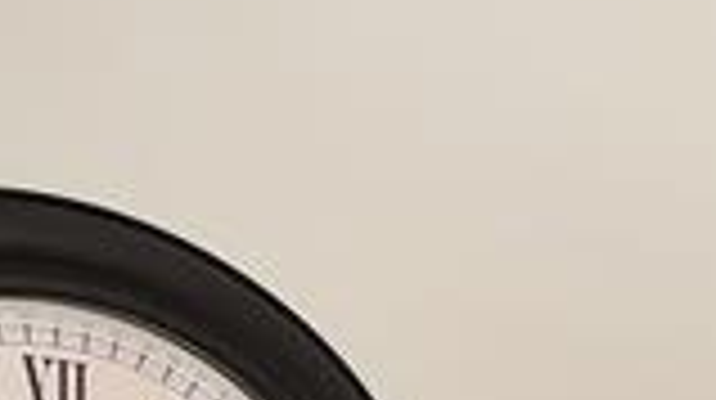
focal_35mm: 115
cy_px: 1031
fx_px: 2181
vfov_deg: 9.2
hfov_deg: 13.1
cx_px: 1792
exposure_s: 1/60
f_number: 7.1
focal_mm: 17
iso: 100
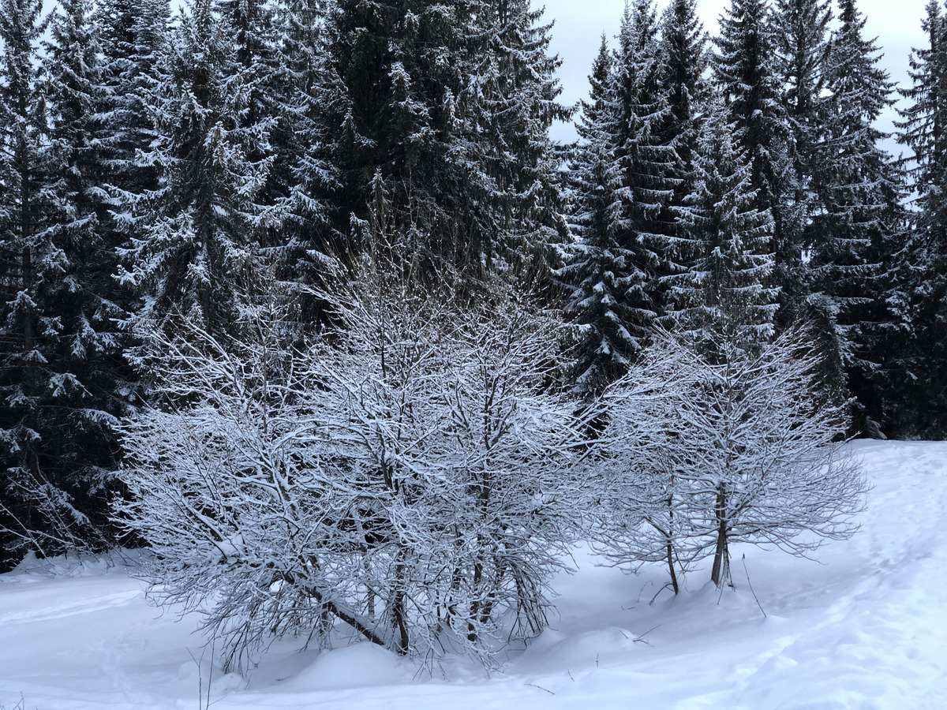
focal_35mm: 52
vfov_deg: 28.0
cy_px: 355
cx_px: 474
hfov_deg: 36.8
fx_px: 1423
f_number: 2.4
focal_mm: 6
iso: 40
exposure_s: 1/50
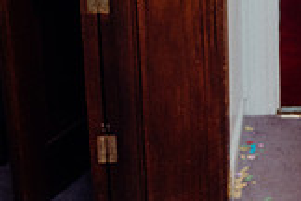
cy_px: 14
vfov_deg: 15.7
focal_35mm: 86
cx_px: 390
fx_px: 719
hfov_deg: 21.4
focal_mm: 24
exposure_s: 1/200
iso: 2500
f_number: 3.5
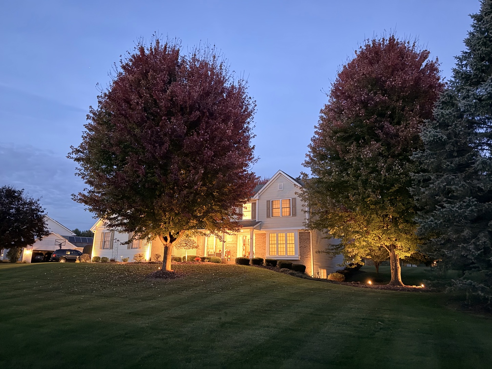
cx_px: 246
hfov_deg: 71.6
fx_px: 341
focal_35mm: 24
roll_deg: -0.8
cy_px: 184
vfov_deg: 56.8
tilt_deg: +14.1
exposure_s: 1/15
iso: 1600
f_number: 1.78
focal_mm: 6.76
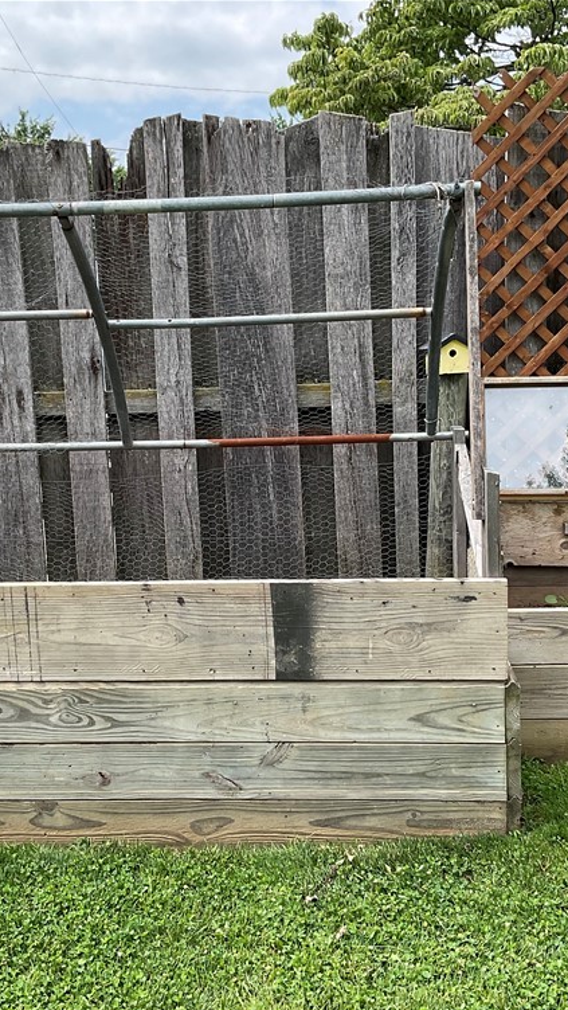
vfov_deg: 47.4
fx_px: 1151
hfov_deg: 27.7
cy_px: 514
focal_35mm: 43
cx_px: 277
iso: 16
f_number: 1.8
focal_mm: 3
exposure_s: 1/666
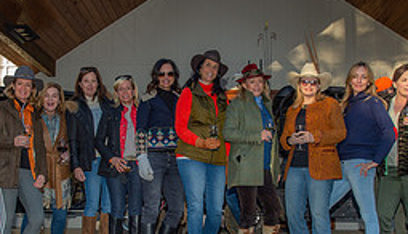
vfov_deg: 25.0
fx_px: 522
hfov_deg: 42.7
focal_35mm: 48
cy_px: 174
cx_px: 182
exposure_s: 1/125
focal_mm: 19
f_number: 5.6
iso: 160
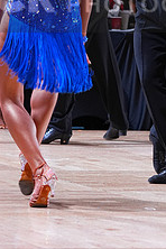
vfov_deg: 6.7
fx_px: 2116
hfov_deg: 4.5
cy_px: -4
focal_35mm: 306
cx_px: 135
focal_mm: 117
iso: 1600
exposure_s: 1/250
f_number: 4
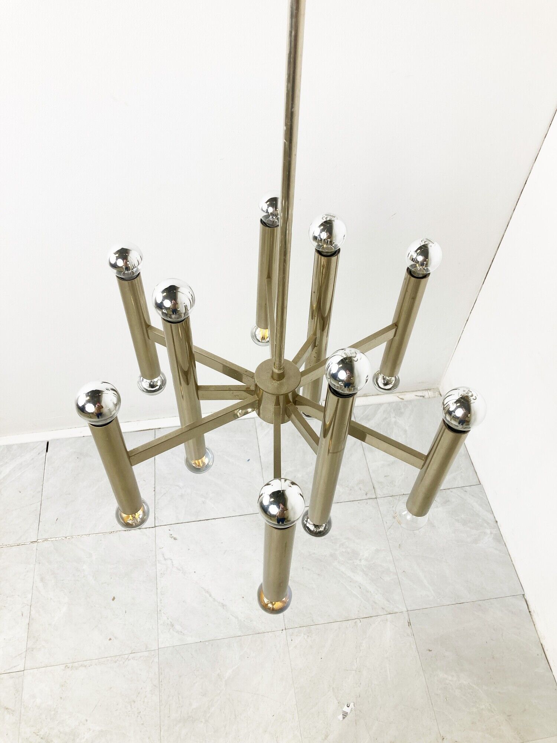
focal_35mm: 28
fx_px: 601
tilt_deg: -51.1
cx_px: 278
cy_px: 372
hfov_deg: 49.7
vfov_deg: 63.4
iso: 32
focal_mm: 3.99
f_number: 1.8
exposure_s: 1/100
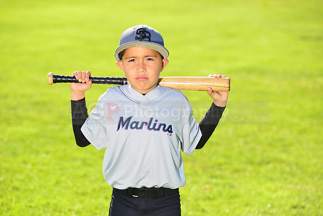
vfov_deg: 10.2
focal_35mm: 135
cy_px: 108
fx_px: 1211
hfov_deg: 15.2
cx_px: 162
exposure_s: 1/250
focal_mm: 135
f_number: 5
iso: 100
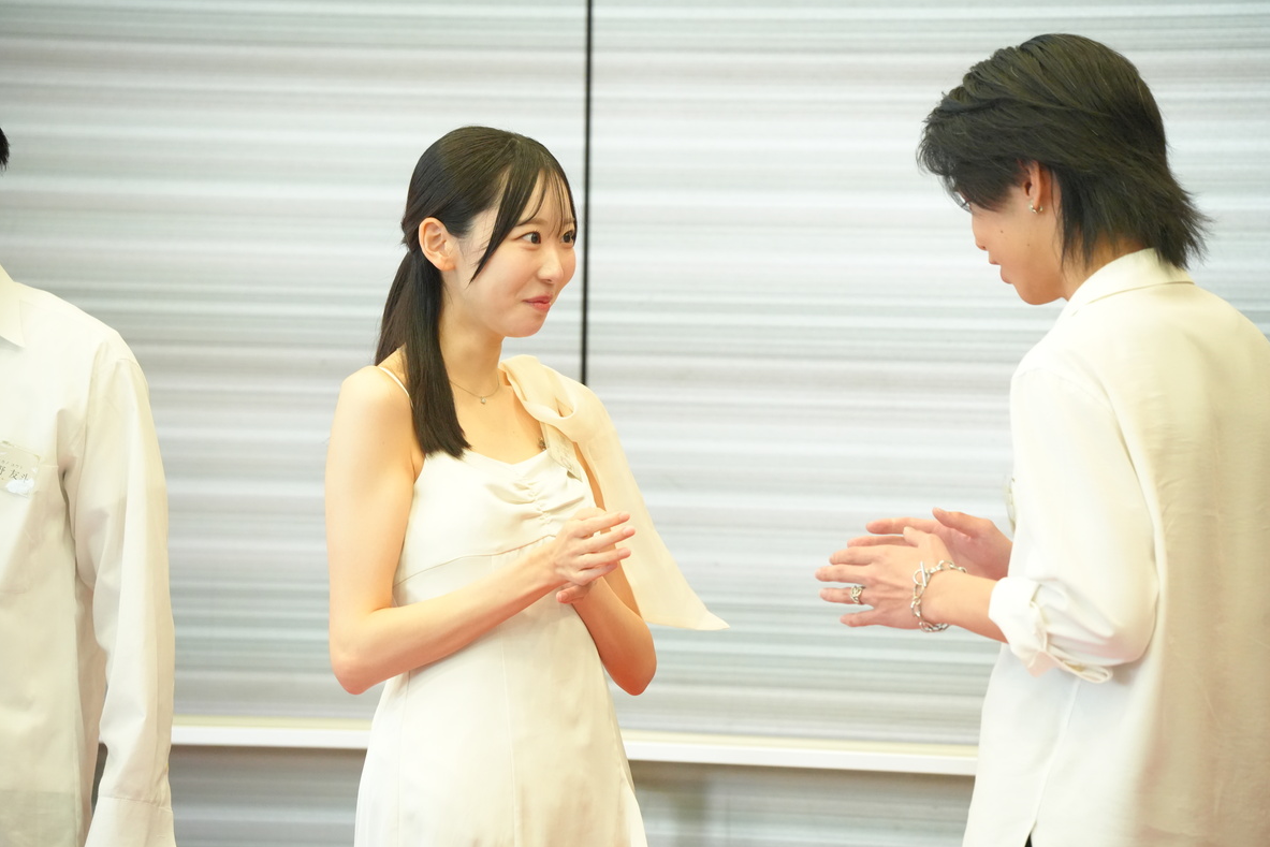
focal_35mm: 352
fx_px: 12418
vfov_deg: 3.9
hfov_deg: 5.9
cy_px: 420
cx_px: 643
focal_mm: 347
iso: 6400
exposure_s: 1/100
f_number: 6.3
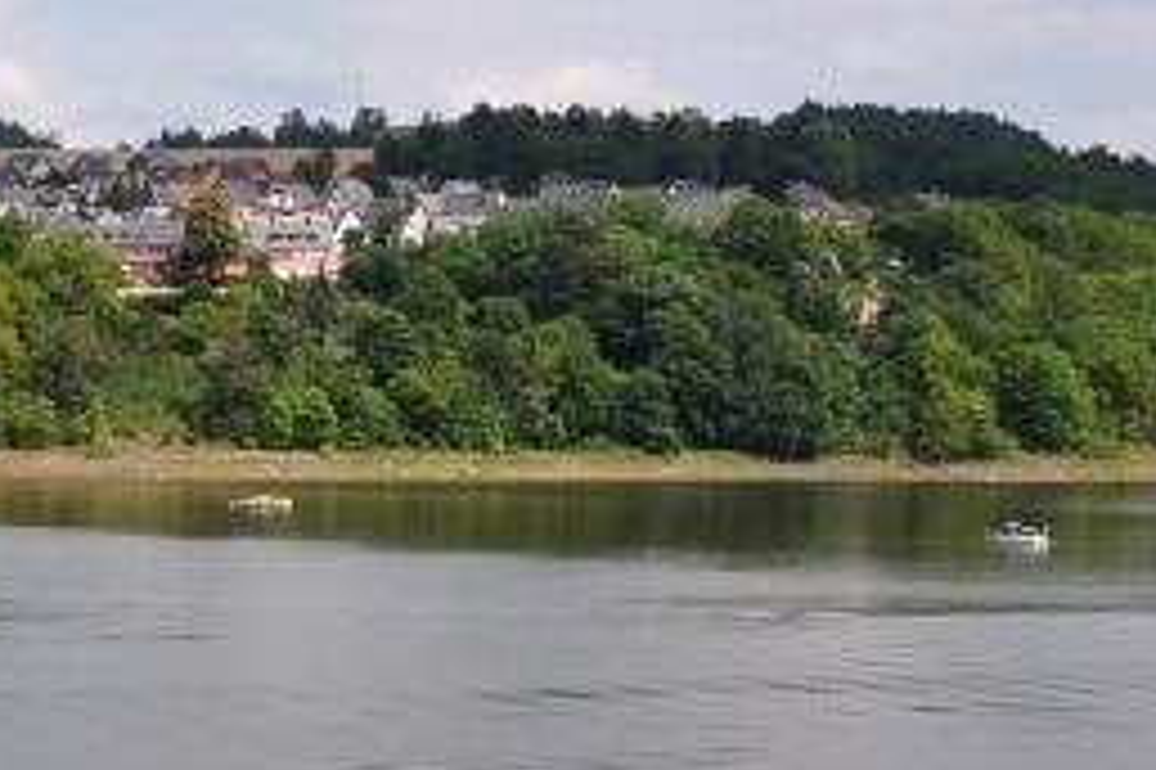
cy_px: 567
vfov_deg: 13.5
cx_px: -922
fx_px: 3241
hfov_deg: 16.8
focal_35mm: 101
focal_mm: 18
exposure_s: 1/320
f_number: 10
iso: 200
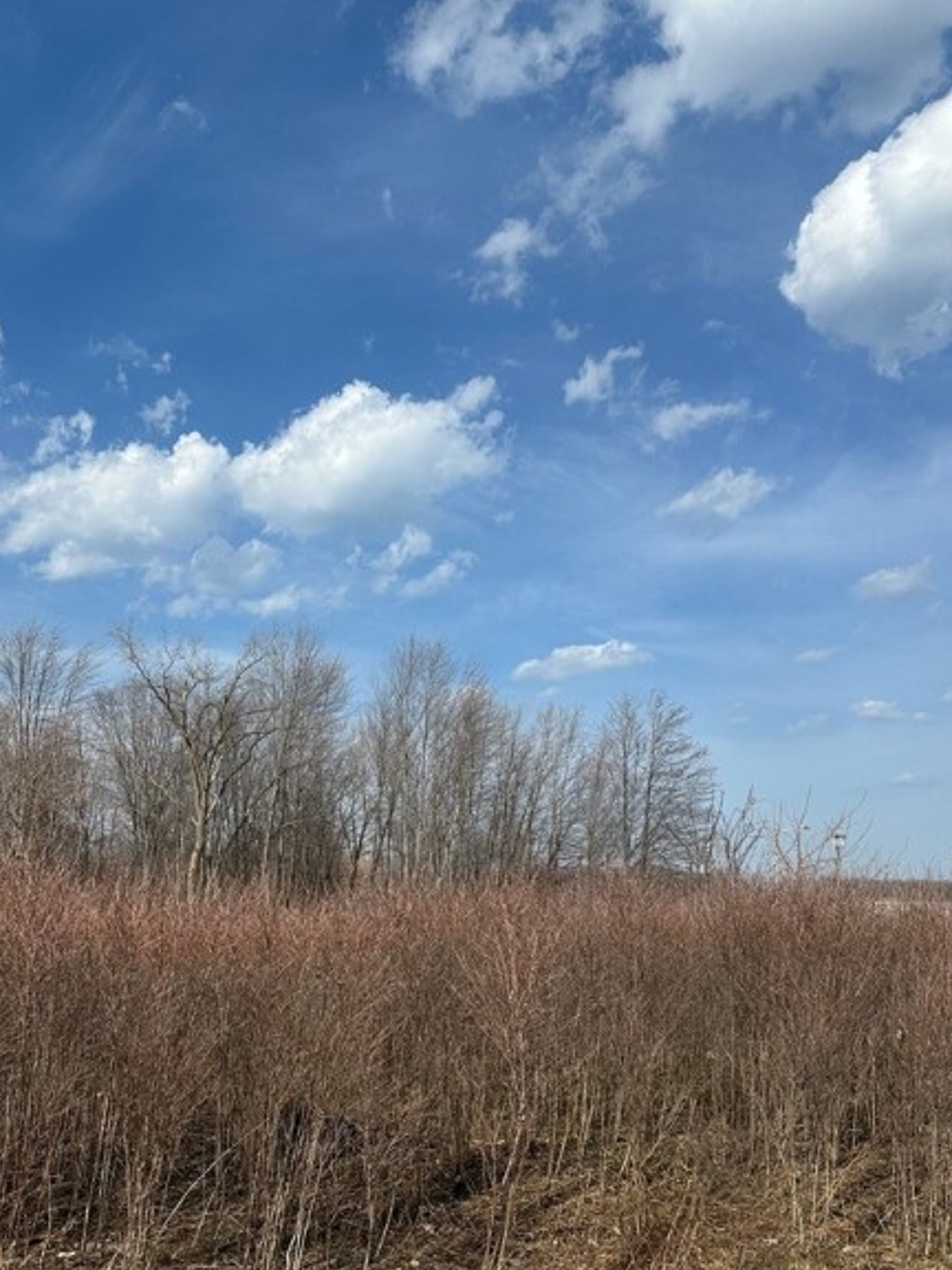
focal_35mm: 32
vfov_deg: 55.9
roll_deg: -0.5
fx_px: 1173
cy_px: 818
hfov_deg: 44.0
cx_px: 392
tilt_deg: +5.6
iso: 80
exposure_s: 1/7042
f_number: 1.78
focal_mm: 6.86
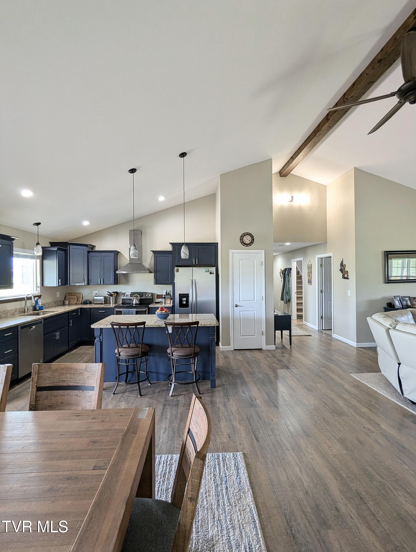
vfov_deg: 94.4
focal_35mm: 16
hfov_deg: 78.2
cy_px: 276
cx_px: 208
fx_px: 256
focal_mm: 2.35
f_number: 2.2
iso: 100
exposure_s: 1/24
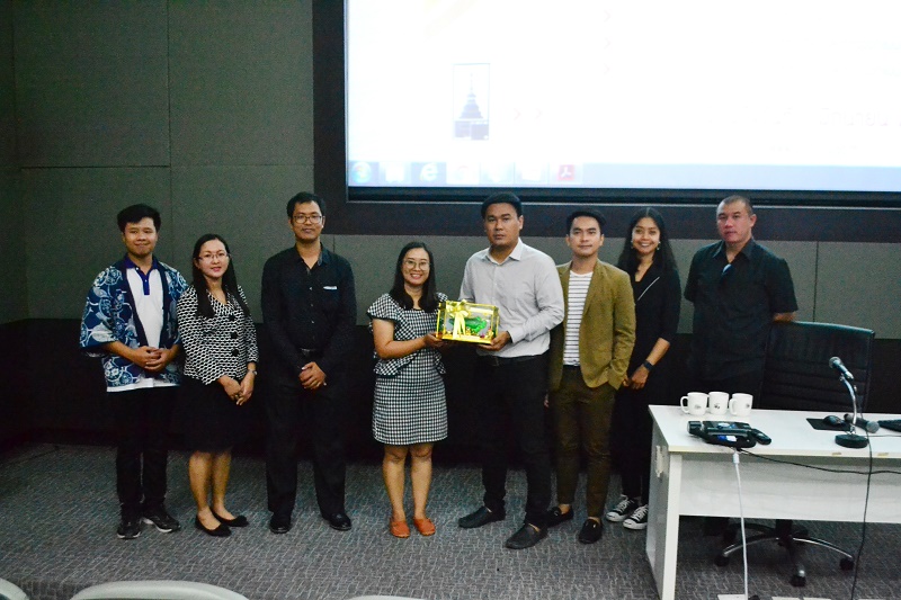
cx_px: 450
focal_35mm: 33
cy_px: 300
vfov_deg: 40.0
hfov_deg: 57.2
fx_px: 826
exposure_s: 1/50
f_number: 4
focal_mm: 22
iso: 6400
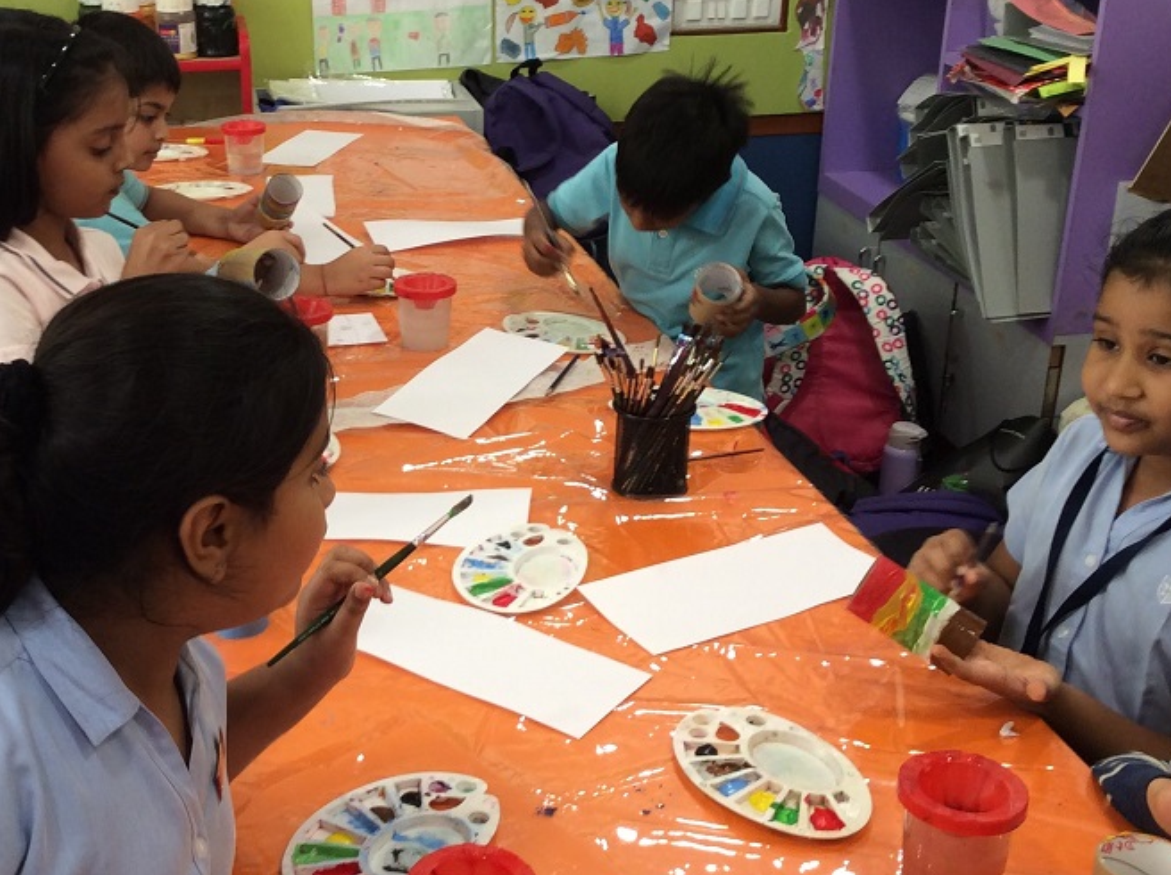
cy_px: 415
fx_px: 1689
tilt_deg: -23.0
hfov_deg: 37.8
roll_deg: +1.4
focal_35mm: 50
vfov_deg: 29.0
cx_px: 397
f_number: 2.4
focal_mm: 3.3
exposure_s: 1/25
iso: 40
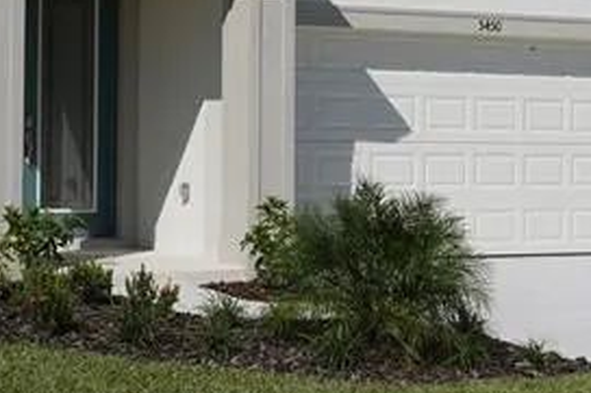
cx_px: 193
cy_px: 54
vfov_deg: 12.5
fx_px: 1788
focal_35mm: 109
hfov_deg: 18.7
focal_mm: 29
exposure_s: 1/640
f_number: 8
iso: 100
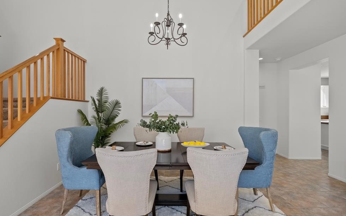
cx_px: 169
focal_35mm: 17
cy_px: 111
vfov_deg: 68.0
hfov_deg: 94.3
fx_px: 160
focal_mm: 16
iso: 200
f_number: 9
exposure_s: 1/20
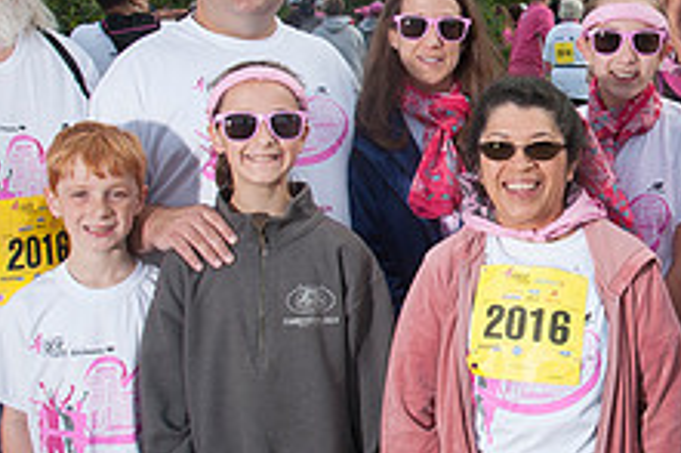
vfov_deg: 17.9
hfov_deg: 25.8
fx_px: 1437
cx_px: 612
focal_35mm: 76
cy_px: 166
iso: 100
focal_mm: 24
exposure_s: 1/250
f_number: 7.1
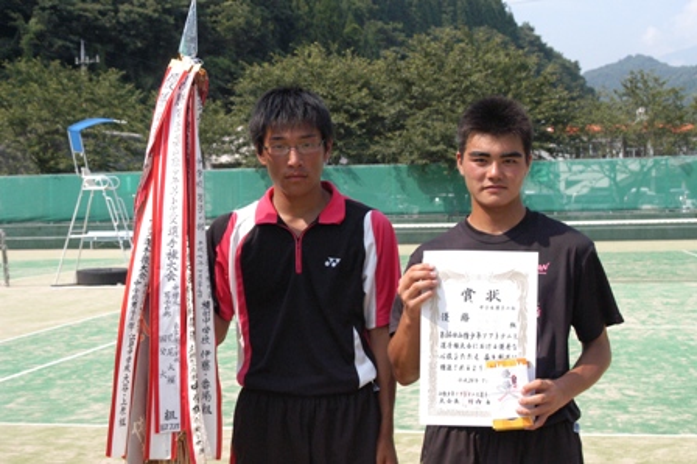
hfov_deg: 37.9
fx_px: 1016
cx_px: 348
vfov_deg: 25.7
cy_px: 232
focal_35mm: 52
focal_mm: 35
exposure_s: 1/1600
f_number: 6.3
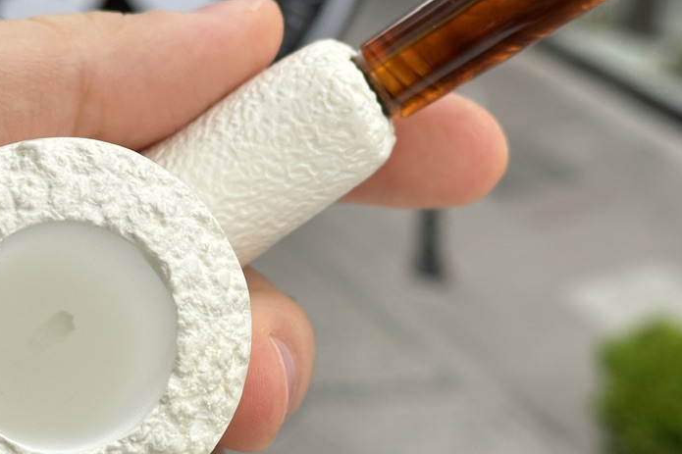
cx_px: 339
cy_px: 125
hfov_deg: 22.1
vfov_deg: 14.8
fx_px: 1742
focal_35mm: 92
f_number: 1.78
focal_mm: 6.86
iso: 64
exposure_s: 1/1272
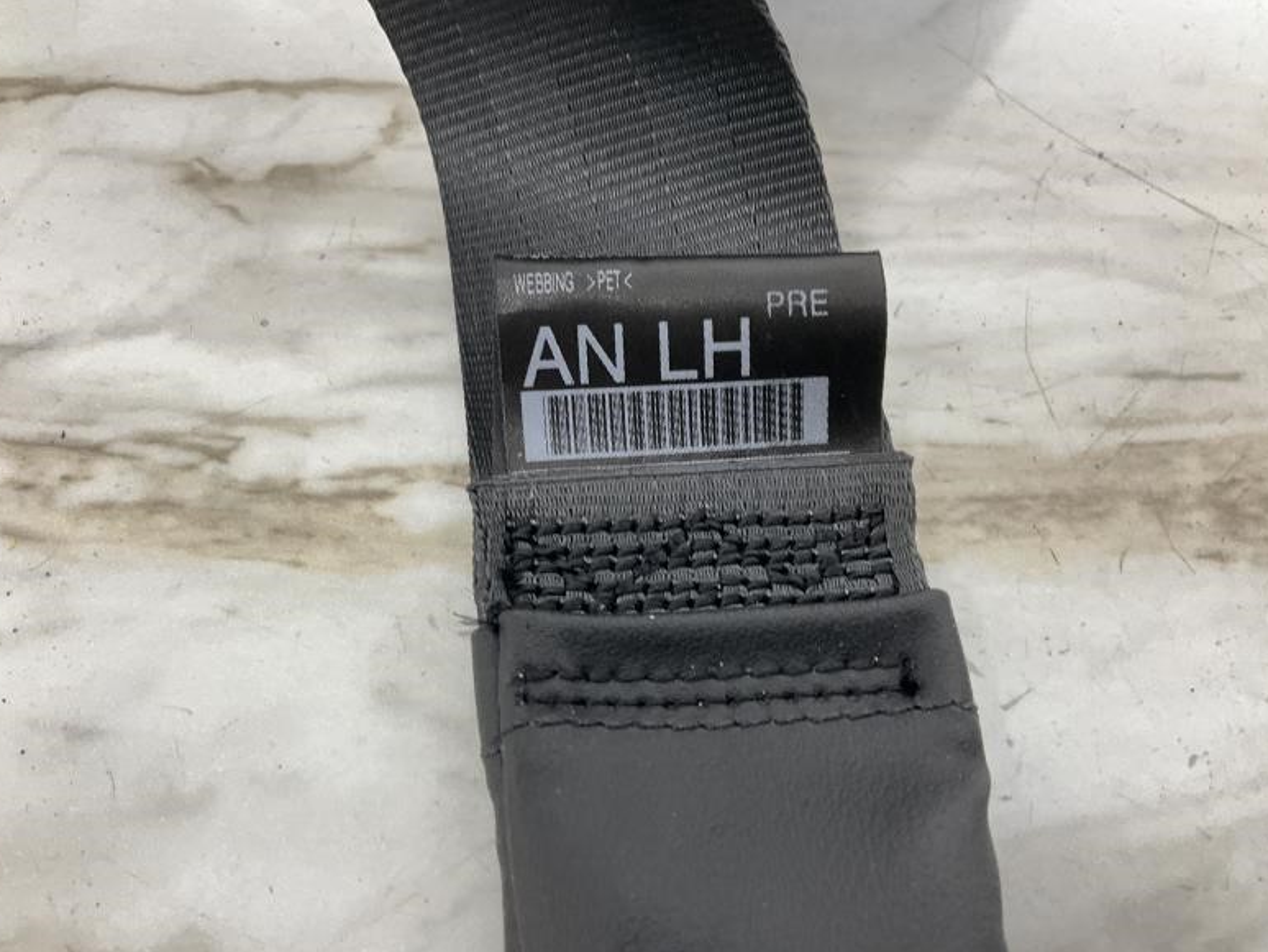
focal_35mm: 30
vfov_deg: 46.8
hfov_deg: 60.0
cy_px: 463
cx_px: 632
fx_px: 1099
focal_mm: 3
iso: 200
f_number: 1.8
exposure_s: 1/60
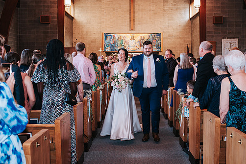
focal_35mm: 42
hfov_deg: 46.2
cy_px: 77
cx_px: 145
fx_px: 287
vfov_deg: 31.9
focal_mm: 35
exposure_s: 1/125
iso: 1000
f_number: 3.2
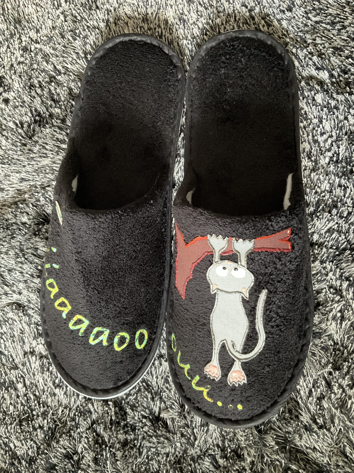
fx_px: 395
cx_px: 177
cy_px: 236
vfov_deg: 61.7
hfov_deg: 48.2
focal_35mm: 29
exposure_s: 1/50
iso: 320
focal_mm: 3
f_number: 1.8
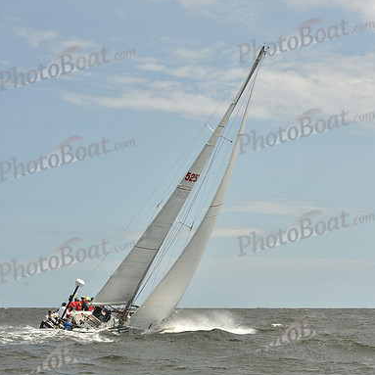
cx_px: 187
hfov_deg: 19.3
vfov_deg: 19.3
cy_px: 194
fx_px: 1103
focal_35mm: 90
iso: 250
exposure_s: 1/800
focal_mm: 70
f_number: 10
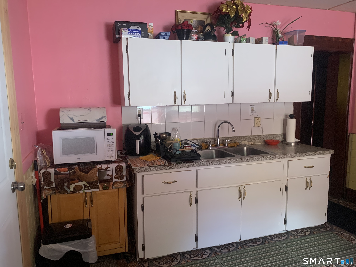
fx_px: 267
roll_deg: +1.0
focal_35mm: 26
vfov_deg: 53.1
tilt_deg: -6.9
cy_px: 134
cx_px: 178
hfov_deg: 67.3
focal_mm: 4.25
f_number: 1.8
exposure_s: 1/60
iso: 400
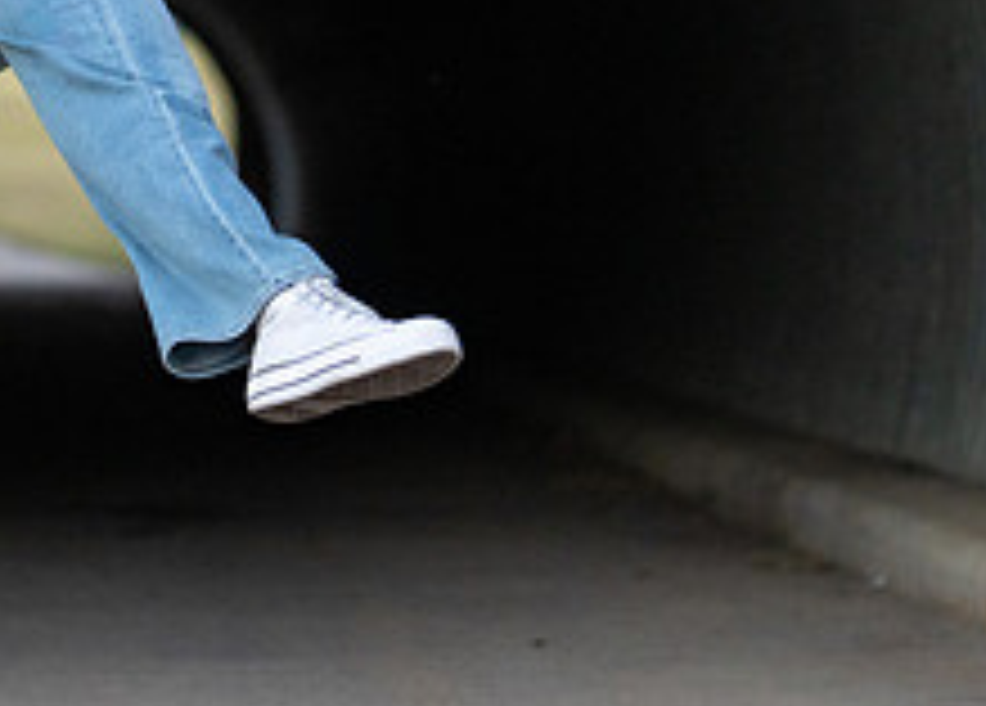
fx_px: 4766
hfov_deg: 11.7
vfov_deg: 8.4
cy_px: 36
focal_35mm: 170
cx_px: 20
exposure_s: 1/1000
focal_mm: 50
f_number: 1.2
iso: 1000
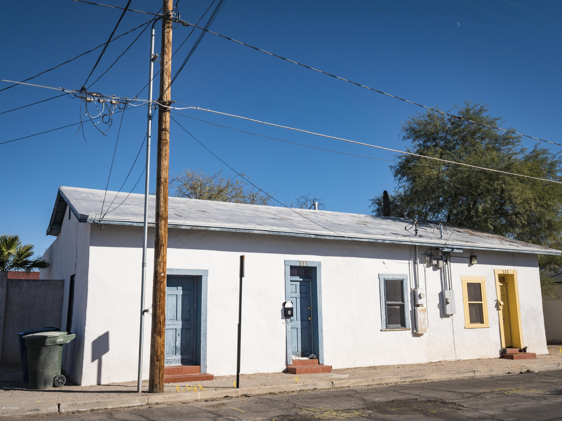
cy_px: 210
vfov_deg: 39.7
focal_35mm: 36
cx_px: 281
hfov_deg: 51.4
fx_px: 584
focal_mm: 18
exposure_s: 1/640
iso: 200
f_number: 9
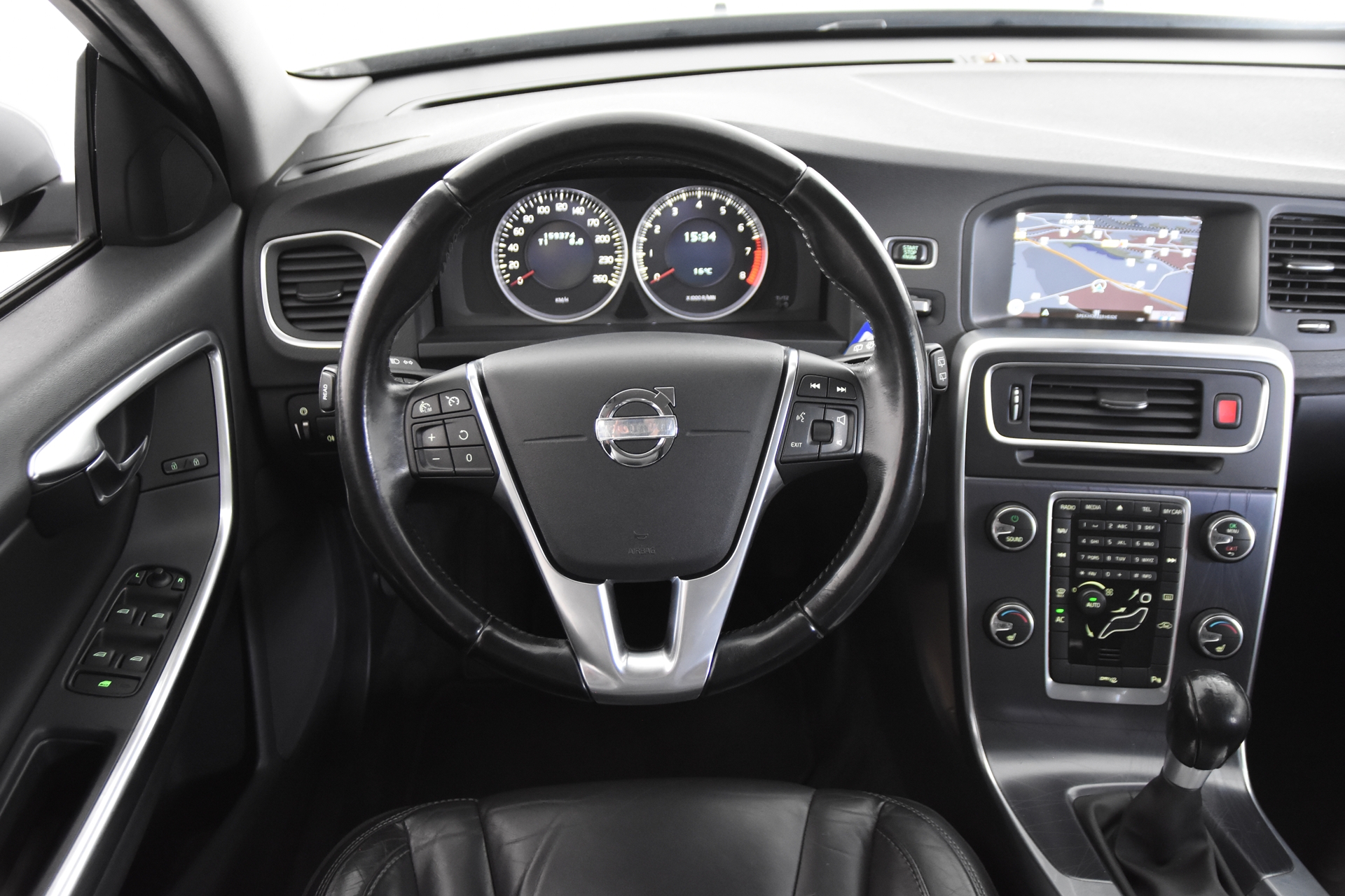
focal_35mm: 30
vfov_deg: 43.6
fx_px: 1121
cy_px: 448
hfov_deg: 61.9
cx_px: 672
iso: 2800
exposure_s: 1/30
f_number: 2.8
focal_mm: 20
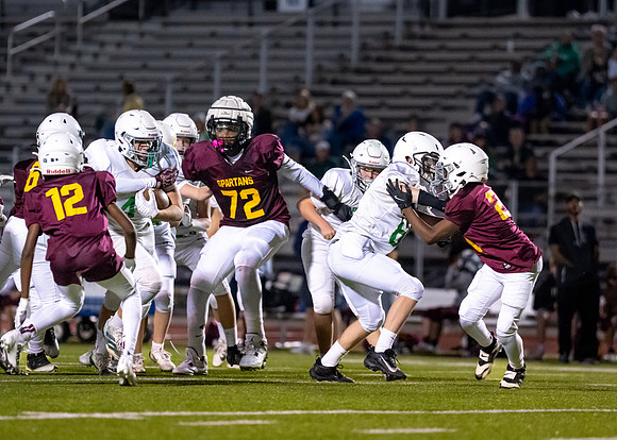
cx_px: 319
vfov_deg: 4.2
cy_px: 224
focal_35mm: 344
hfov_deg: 5.9
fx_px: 6032
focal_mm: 200
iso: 4000
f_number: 2.8
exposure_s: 1/1250
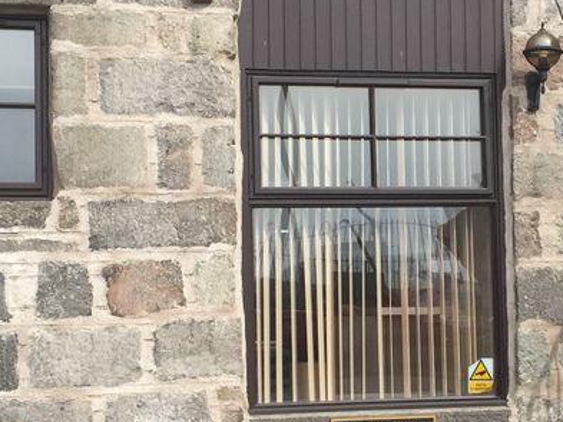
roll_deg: +0.1
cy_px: 246
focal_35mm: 82
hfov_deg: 23.7
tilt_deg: +4.0
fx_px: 1332
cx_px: 381
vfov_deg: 18.0
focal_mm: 4.15
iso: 32
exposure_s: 1/1276
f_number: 2.2
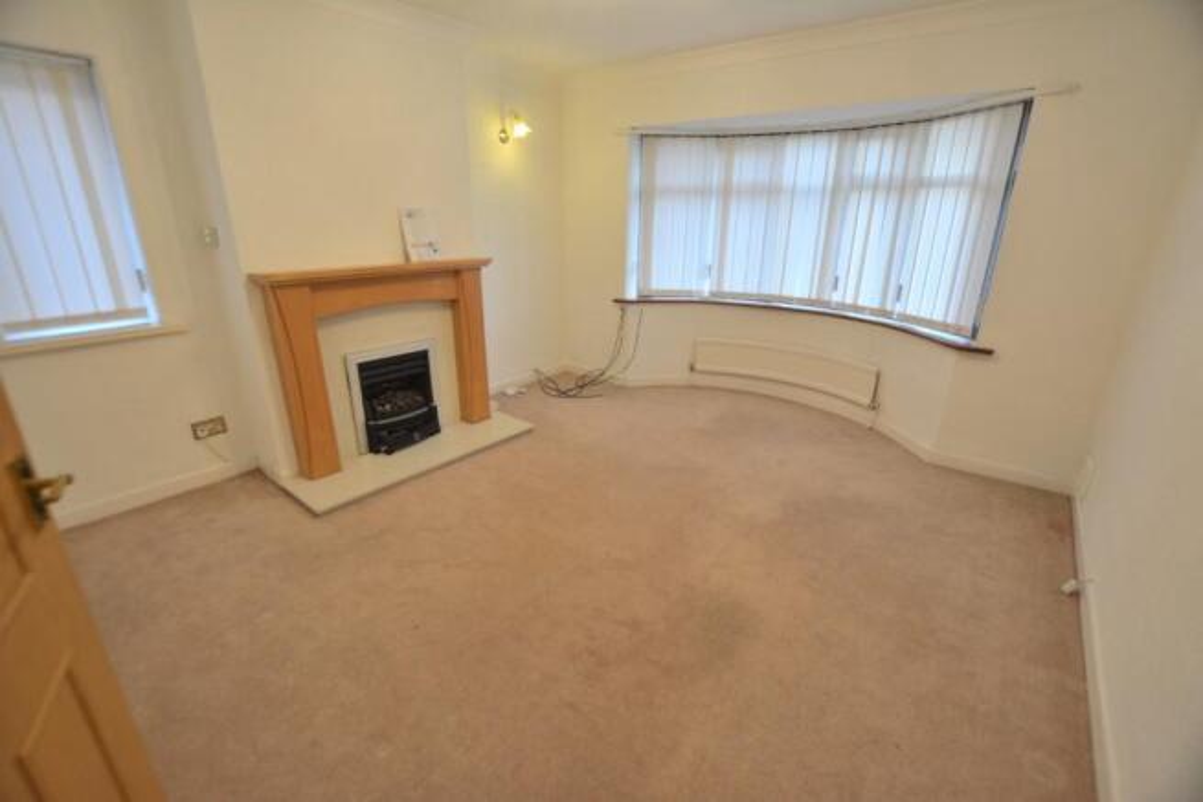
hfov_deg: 100.4
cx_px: 602
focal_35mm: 15
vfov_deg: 77.4
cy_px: 401
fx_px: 501
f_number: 4
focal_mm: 10
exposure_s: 1/60
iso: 500
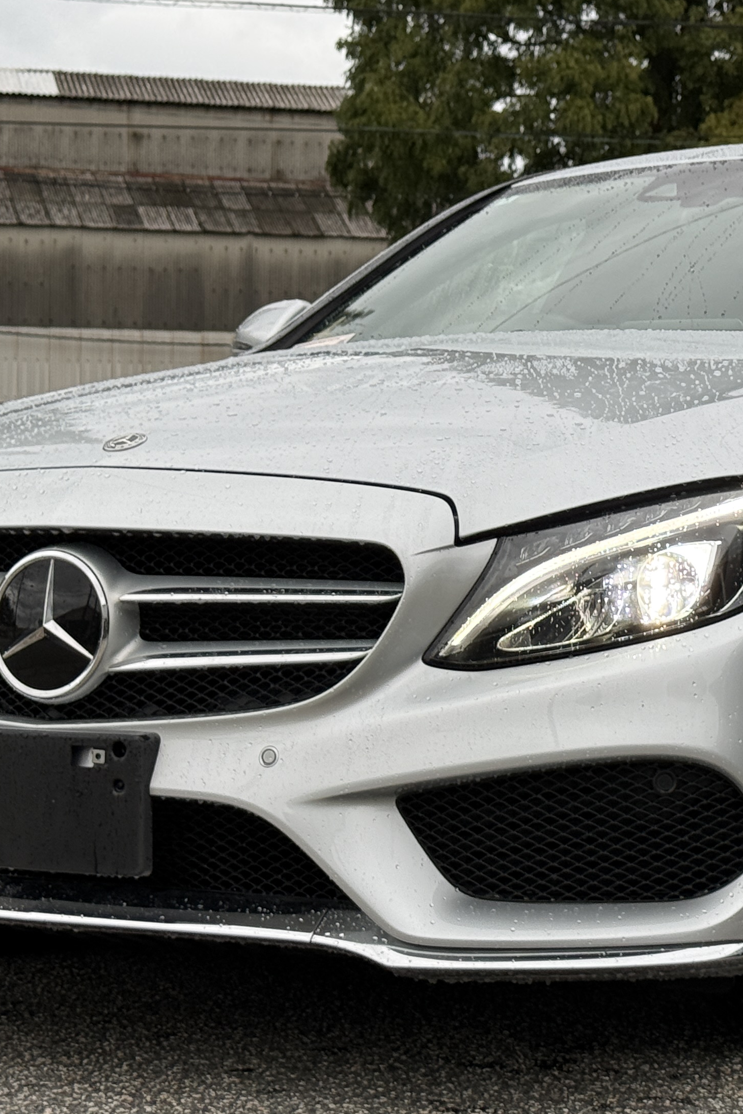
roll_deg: -0.3
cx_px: 596
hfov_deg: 14.8
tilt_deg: +1.4
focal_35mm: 92
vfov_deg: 22.1
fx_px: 2847
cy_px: 416
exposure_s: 1/124
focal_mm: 6.76
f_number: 1.78
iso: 64
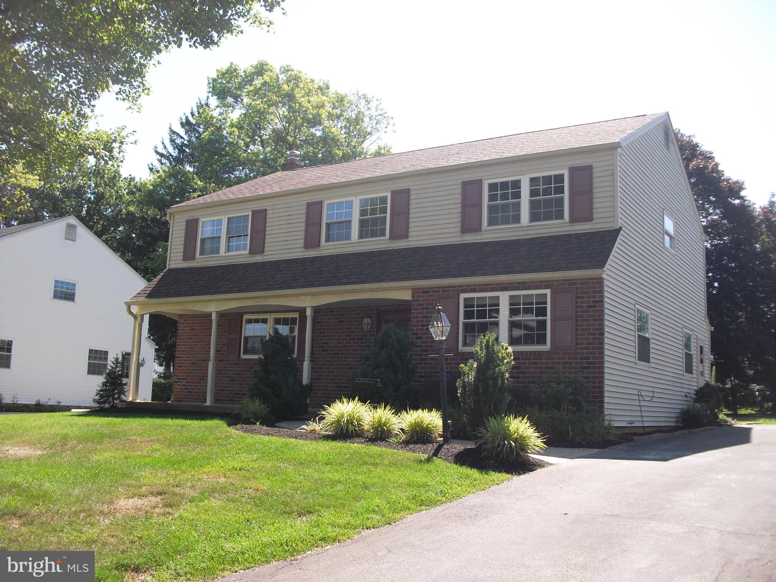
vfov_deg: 39.7
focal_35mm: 36
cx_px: 388
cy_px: 291
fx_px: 807
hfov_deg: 51.4
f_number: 7.8
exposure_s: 1/80
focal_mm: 6.3
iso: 100
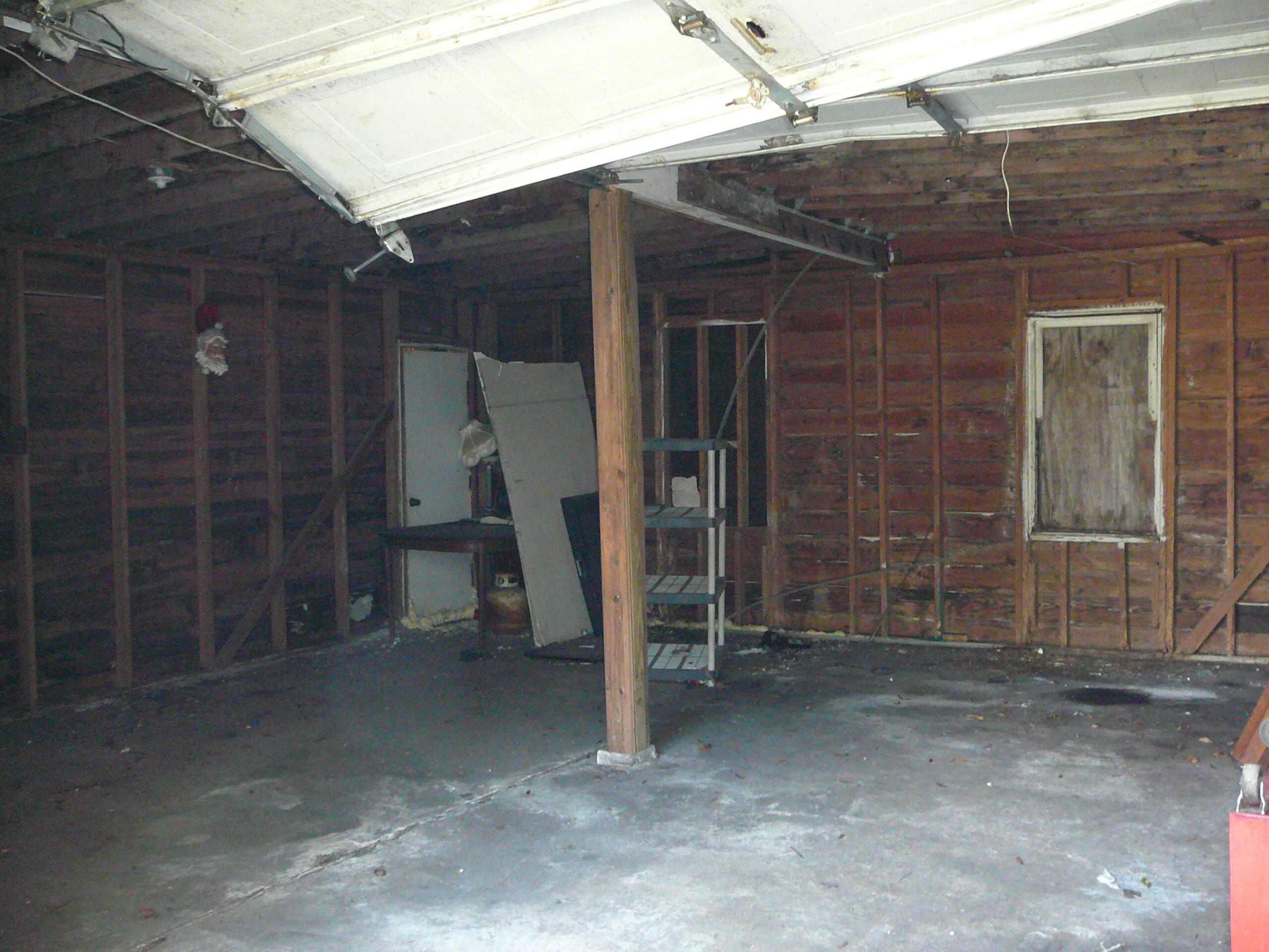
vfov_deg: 40.7
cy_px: 476
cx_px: 634
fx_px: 1283
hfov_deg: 52.6
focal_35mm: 35
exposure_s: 1/30
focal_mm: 5.2
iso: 400
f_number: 2.8
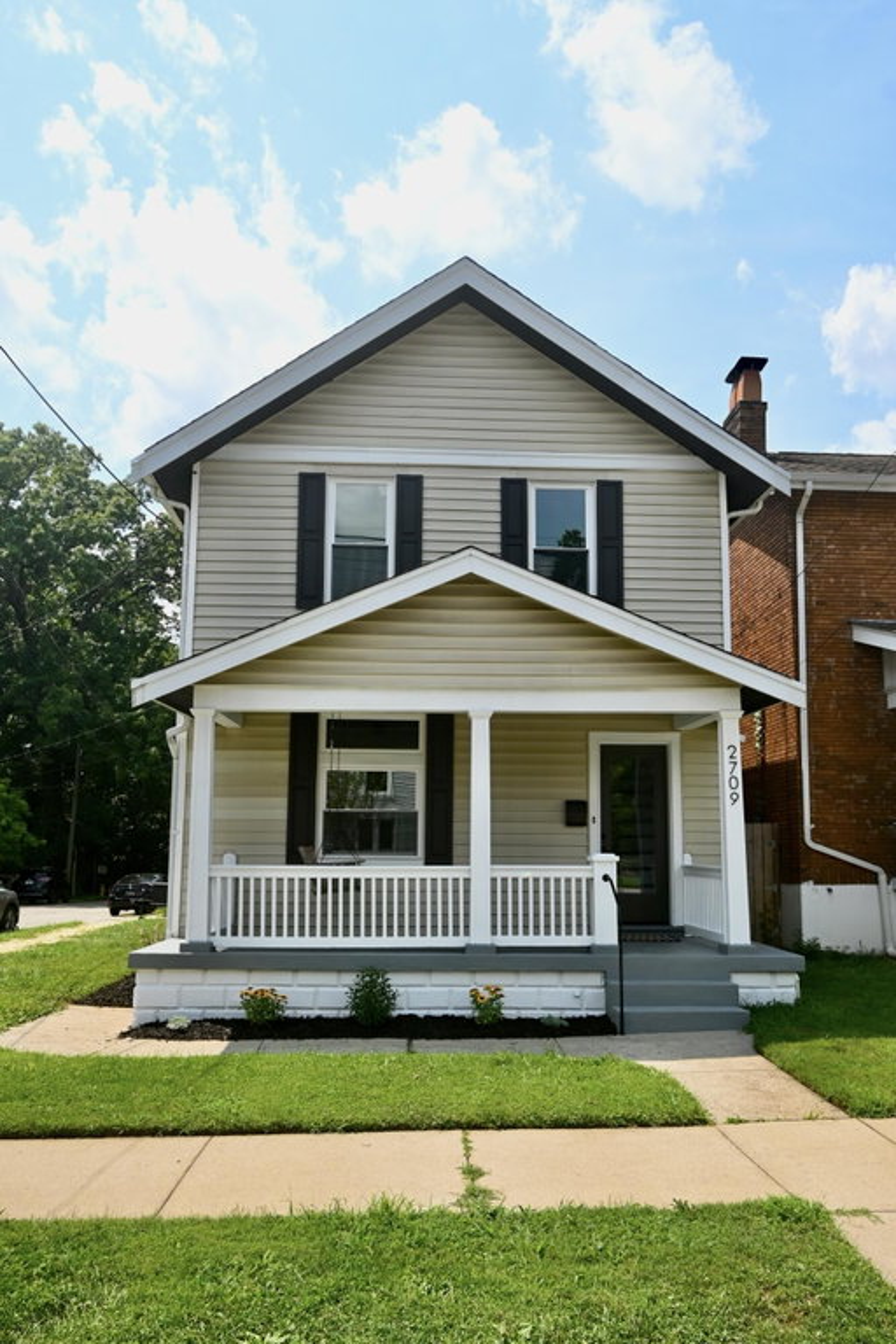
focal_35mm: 25
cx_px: 448
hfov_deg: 51.3
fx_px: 933
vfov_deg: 71.5
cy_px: 672
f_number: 8
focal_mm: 17
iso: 250
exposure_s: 1/640
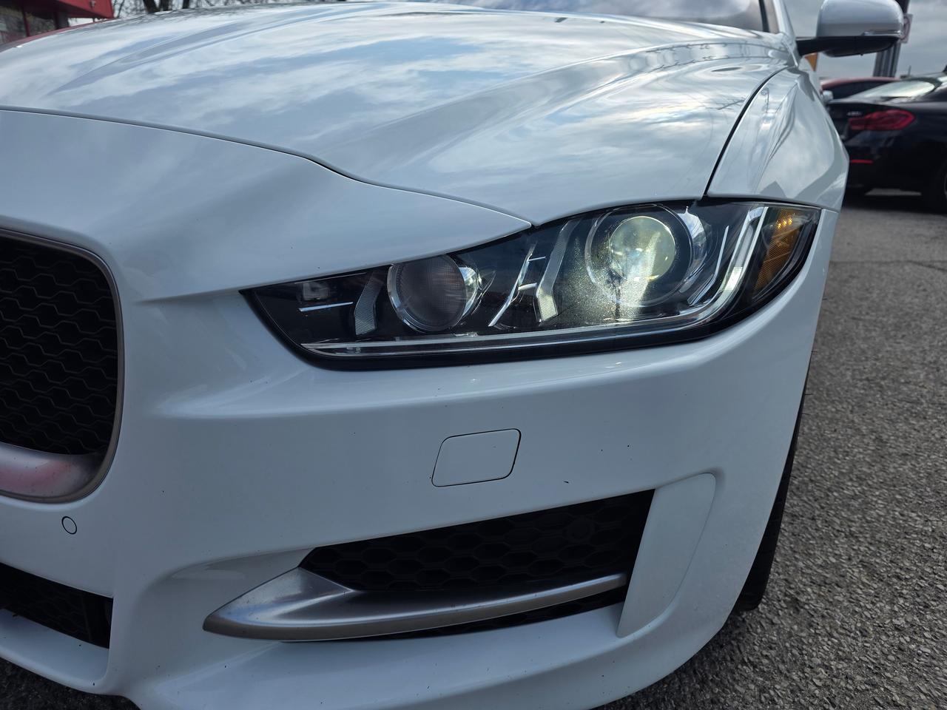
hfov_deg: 73.9
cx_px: 474
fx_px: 629
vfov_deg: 58.9
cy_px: 355
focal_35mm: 23
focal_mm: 6.3
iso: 80
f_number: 1.7
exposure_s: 1/6150
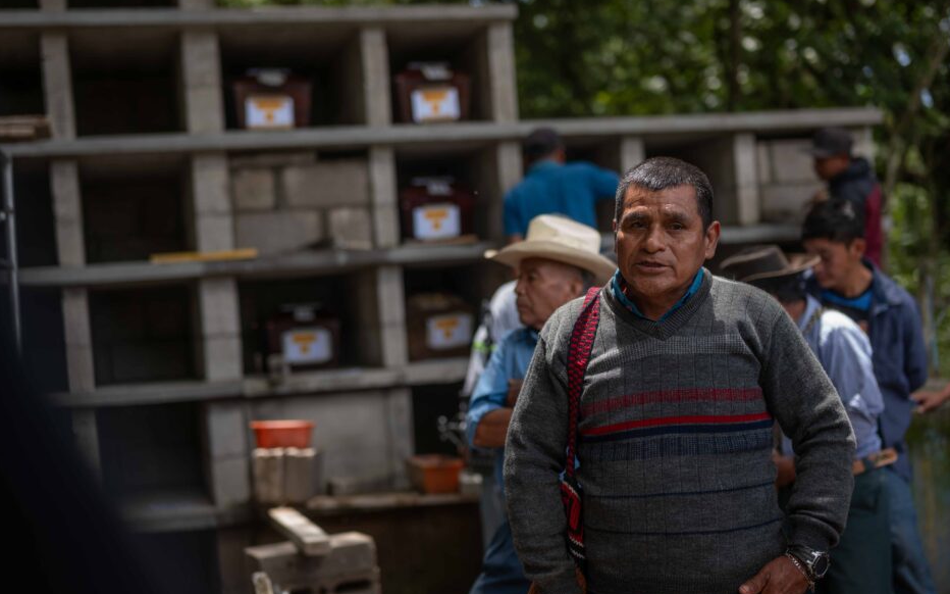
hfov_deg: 36.3
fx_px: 1450
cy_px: 303
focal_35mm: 56
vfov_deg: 23.1
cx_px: 518
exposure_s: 1/320
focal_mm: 50
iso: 50
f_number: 2
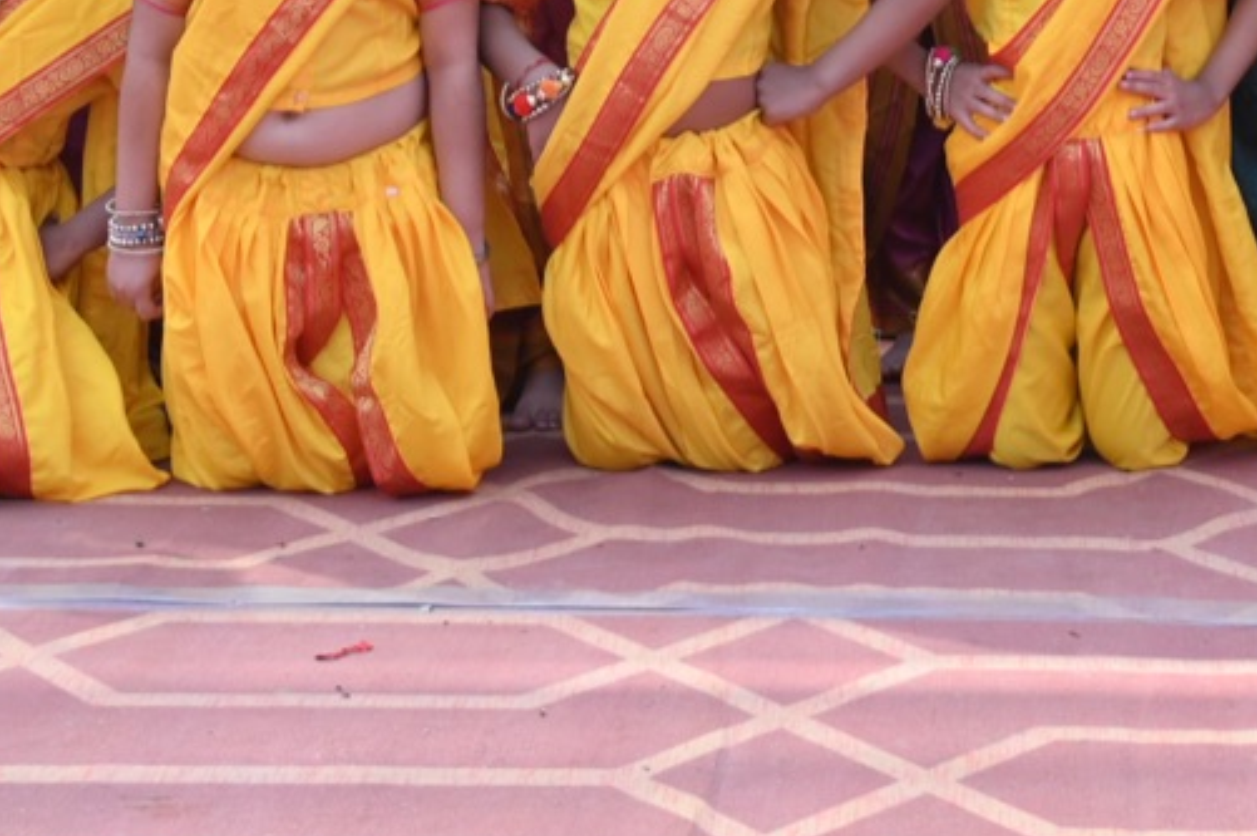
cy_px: -380
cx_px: 1056
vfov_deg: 11.4
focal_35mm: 115
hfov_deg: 17.6
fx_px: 4011
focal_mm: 30
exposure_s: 1/200
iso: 125
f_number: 5.6
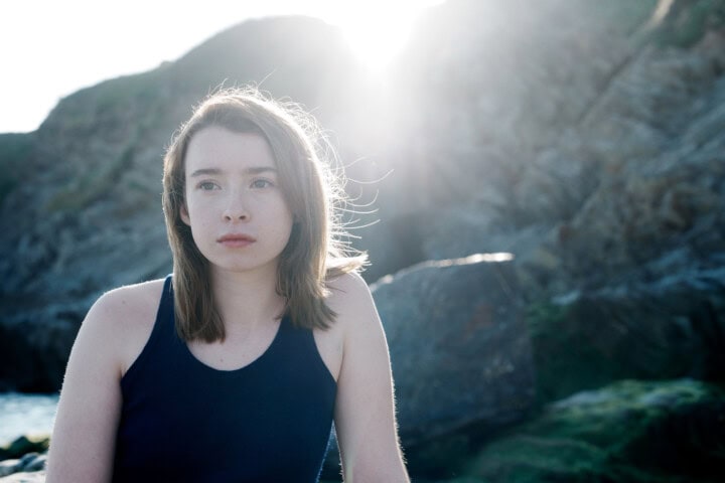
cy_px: 242
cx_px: 362
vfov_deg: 24.6
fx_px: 1108
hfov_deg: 36.2
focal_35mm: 55
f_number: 5
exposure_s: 1/400
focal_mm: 55
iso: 200
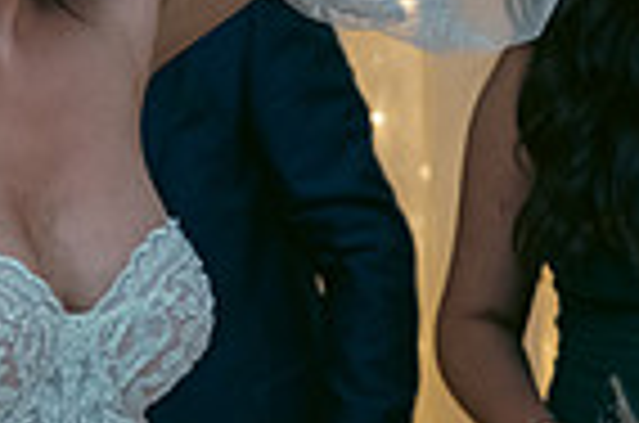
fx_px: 3772
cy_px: 79
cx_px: 63
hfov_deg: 9.6
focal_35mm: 213
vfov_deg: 6.4
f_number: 3.5
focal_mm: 52
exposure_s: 1/160
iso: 800
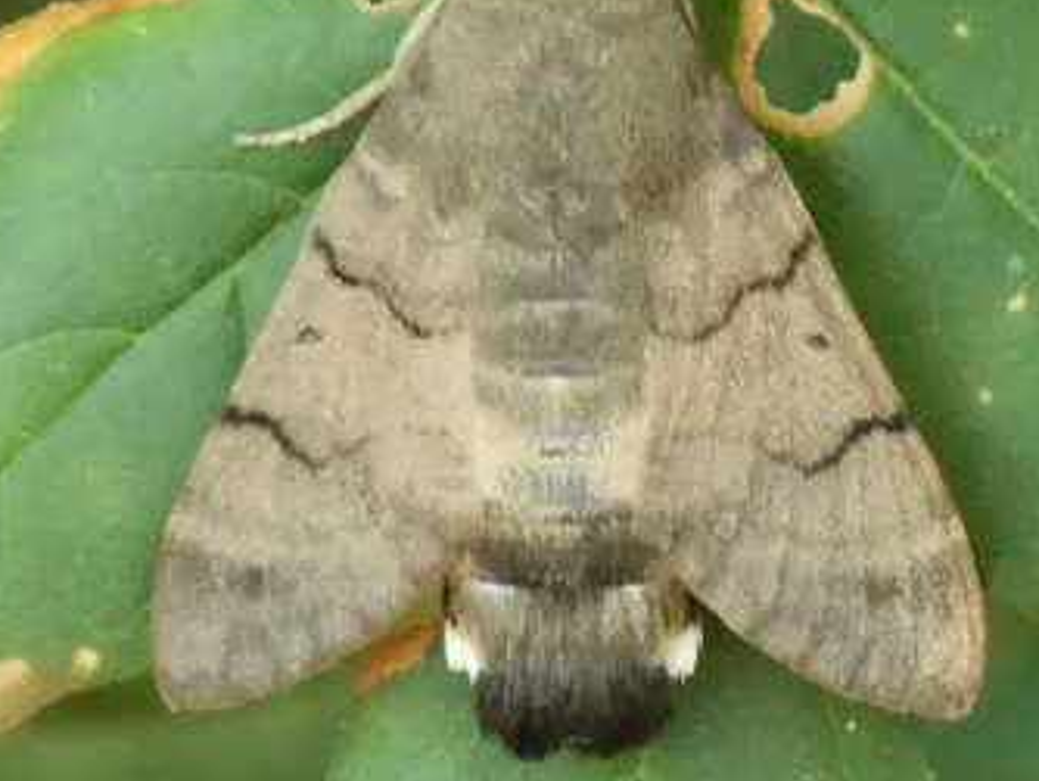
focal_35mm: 1148
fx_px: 34482
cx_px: 619
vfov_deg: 1.3
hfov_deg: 1.7
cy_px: 261
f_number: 5.6
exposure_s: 1/100
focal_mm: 107.6
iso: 640
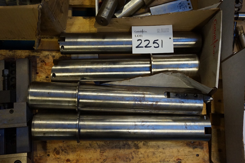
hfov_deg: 55.1
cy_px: 82
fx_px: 235
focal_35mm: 34
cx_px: 122
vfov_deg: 38.4
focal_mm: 23
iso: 2500
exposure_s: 1/160
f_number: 4
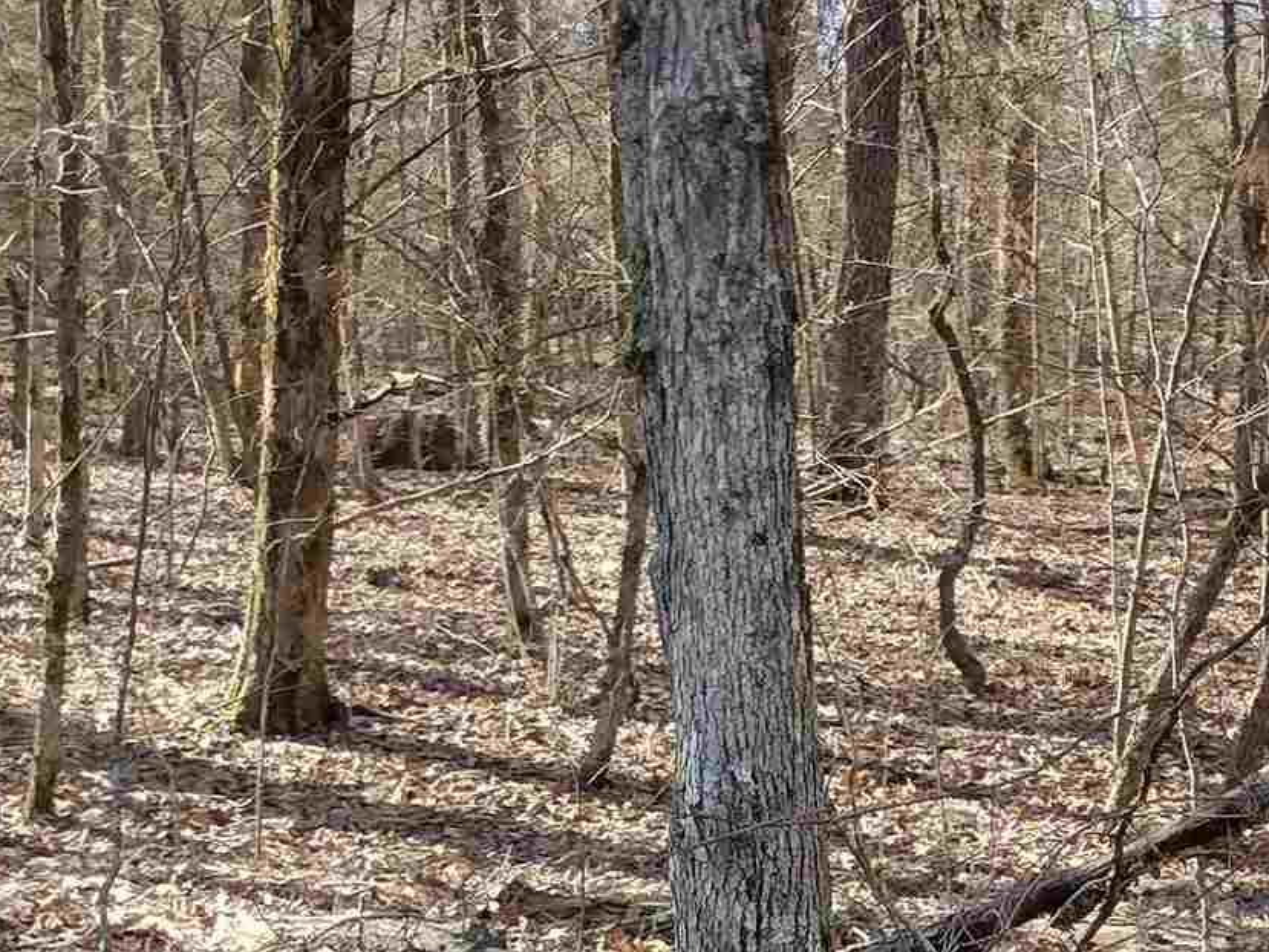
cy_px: 905
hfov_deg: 19.2
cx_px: 1185
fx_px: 3666
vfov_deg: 14.6
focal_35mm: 100
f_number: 1.7
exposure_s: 1/324
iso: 100
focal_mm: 4.71
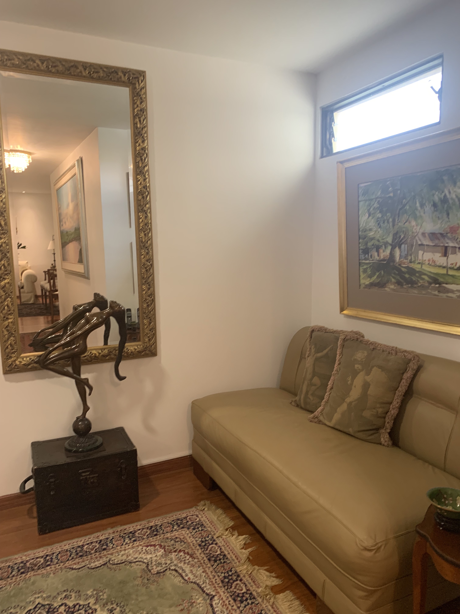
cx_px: 230
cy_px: 307
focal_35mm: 26
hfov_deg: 53.1
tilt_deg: -7.5
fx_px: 461
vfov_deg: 67.3
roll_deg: +0.7
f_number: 1.8
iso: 125
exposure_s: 1/60
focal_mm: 4.25
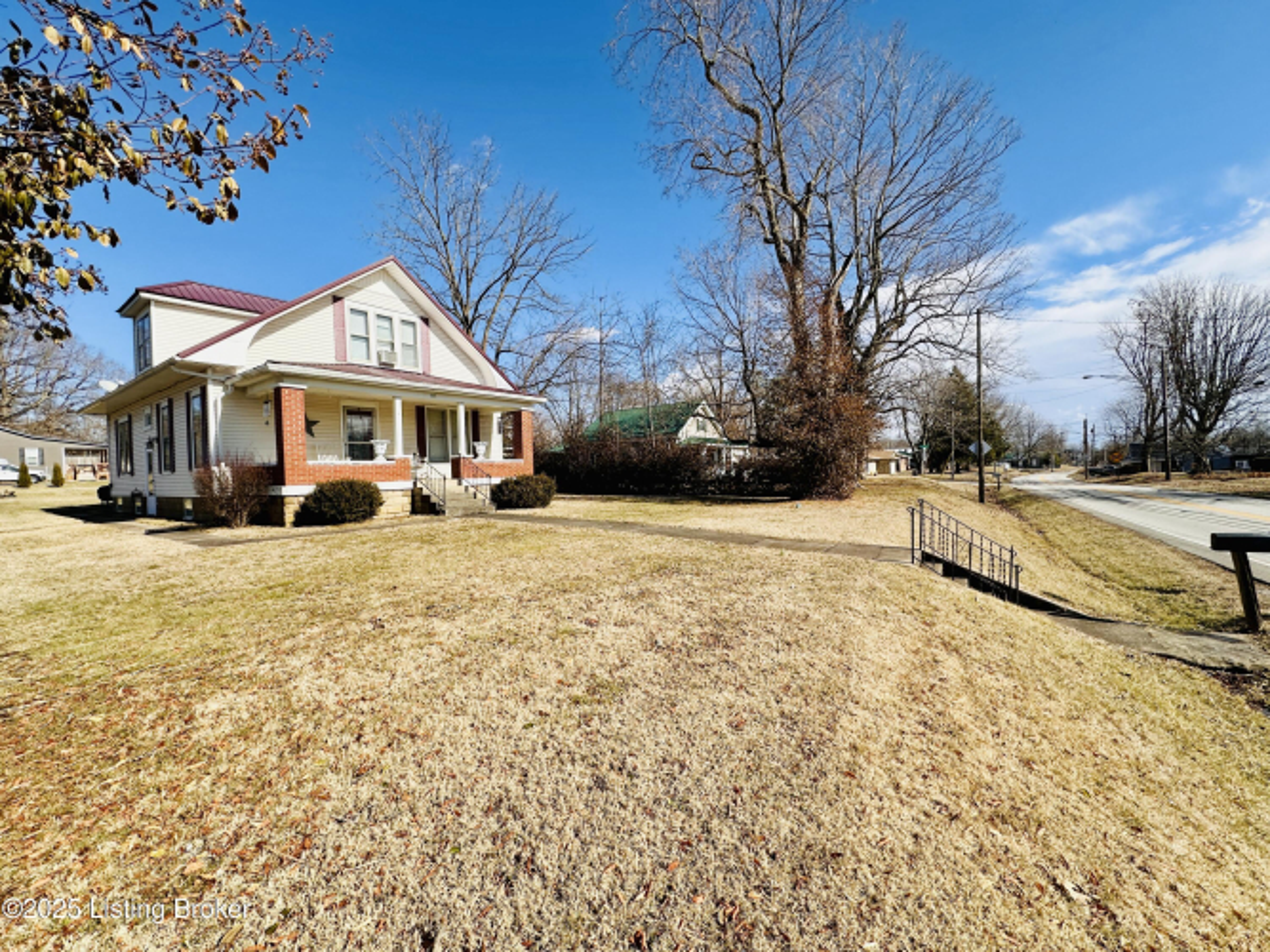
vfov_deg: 85.7
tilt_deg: -0.7
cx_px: 635
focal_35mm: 14
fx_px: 514
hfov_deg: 102.1
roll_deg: +2.1
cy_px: 476
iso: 50
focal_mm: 2.22
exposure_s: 1/2053
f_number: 2.2
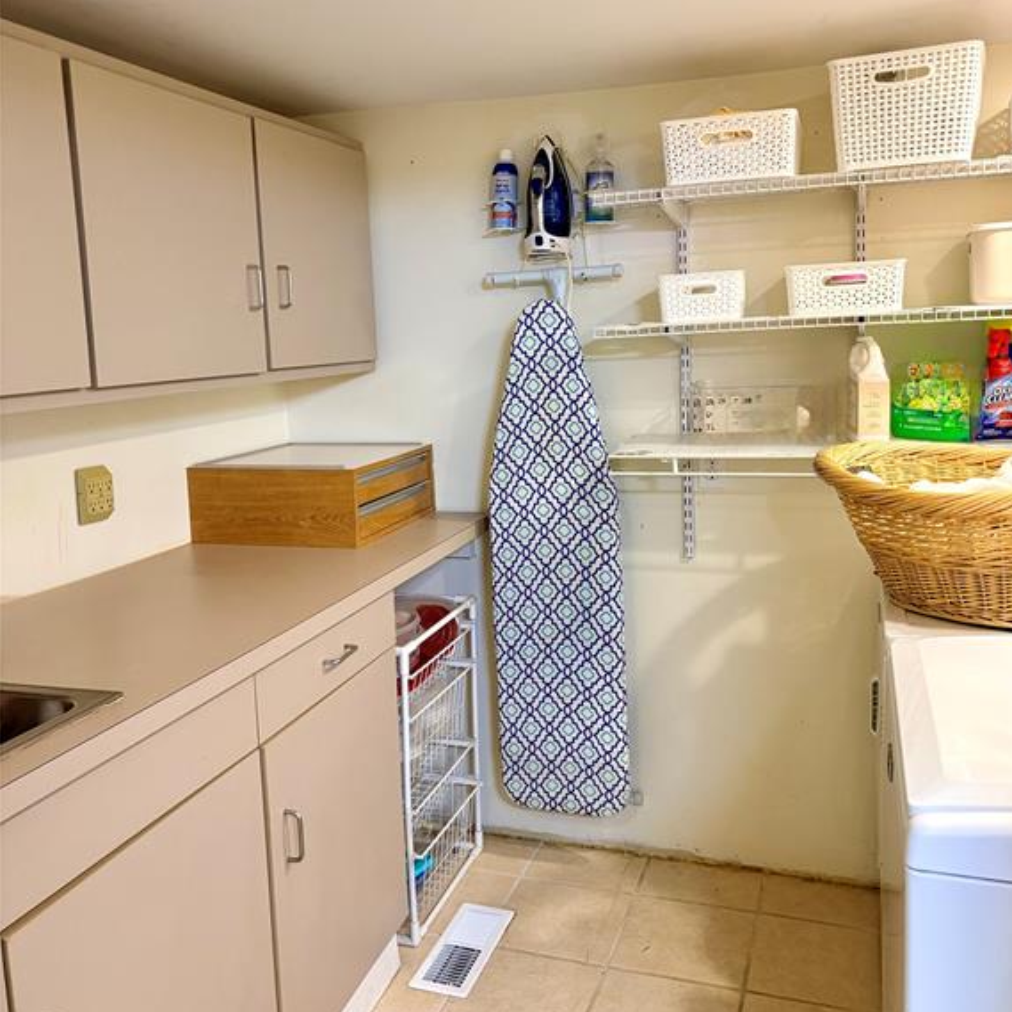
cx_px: 510
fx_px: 1025
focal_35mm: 31
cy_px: 450
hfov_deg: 52.5
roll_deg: +2.0
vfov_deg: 52.4
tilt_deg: -6.8
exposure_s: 1/60
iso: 200
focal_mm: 5.96
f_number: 1.6
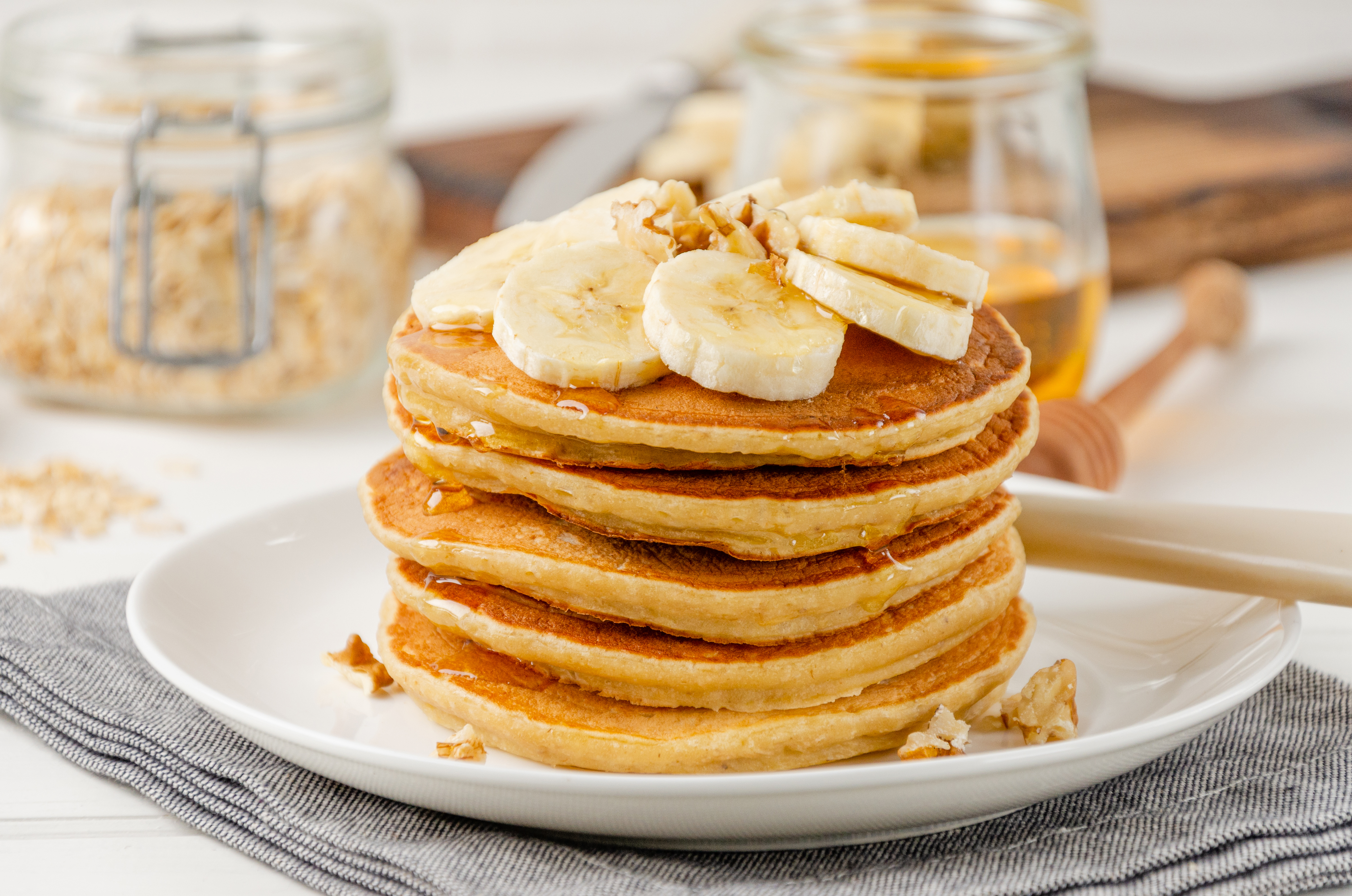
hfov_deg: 13.1
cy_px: 448
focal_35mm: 158
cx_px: 676
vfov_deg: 8.7
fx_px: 5903
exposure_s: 1/125
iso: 320
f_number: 6.3
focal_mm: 105
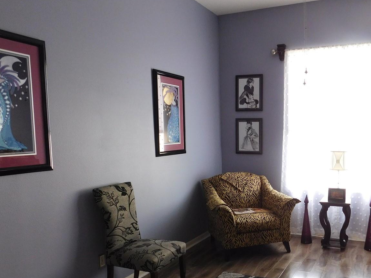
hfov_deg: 55.6
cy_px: 169
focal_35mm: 32
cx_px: 248
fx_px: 343
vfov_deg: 43.9
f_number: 3
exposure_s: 1/30
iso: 250
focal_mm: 4
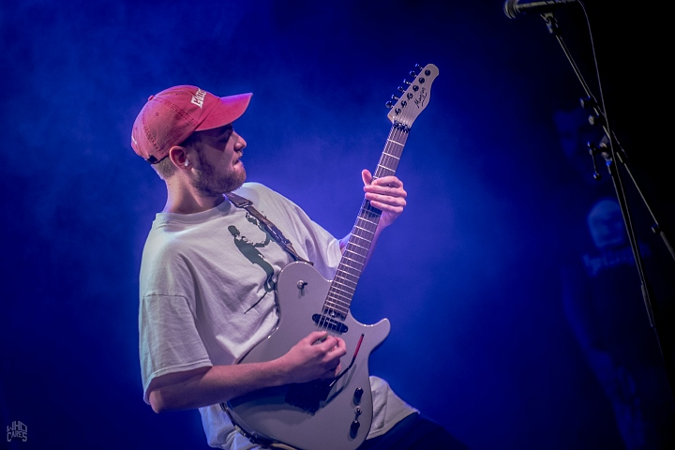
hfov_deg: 7.2
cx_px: 338
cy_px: 225
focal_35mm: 285
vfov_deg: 4.8
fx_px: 5343
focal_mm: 190
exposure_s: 1/100
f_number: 2.8
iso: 800
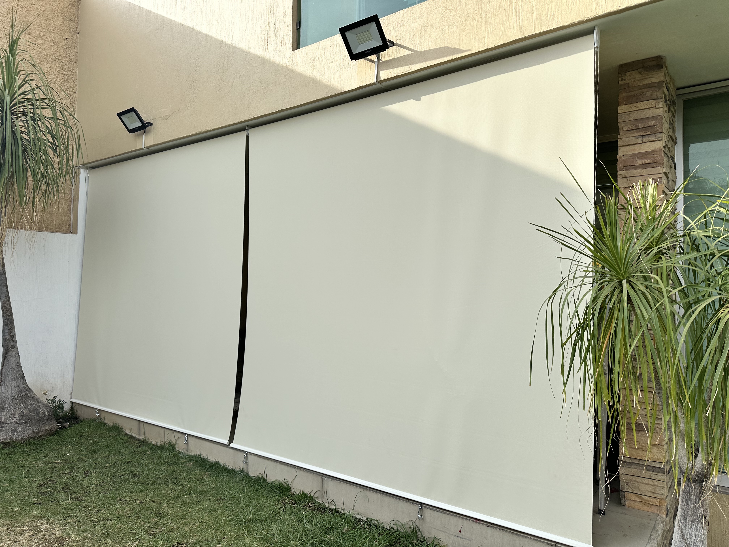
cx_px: 364
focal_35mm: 24
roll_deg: -0.8
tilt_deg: +1.8
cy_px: 274
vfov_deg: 56.8
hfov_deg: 71.6
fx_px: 505
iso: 80
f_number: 1.78
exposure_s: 1/2882
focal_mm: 6.86
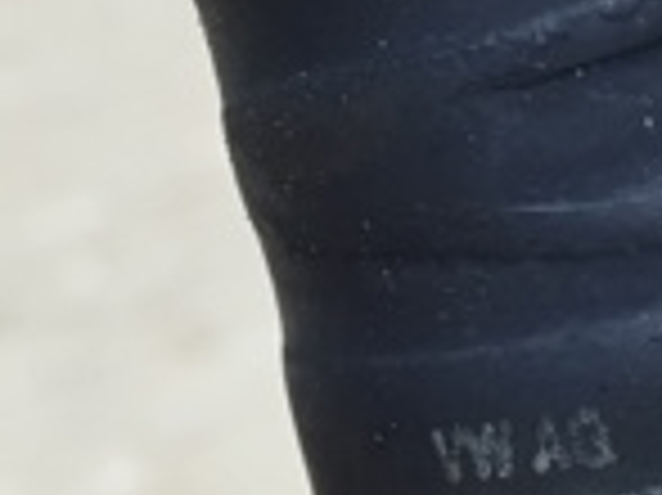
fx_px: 2408
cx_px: 324
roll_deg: +11.3
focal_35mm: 126
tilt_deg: -40.3
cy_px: 454
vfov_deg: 11.7
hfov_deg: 15.7
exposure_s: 1/33
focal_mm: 4.15
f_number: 2.2
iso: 100
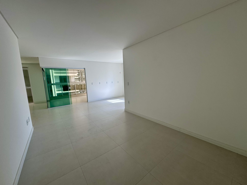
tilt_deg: -8.3
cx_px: 124
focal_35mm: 14
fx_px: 100
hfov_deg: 102.1
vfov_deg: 85.7
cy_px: 92
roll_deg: +2.1
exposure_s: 1/204
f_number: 2.2
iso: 40
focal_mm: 2.22
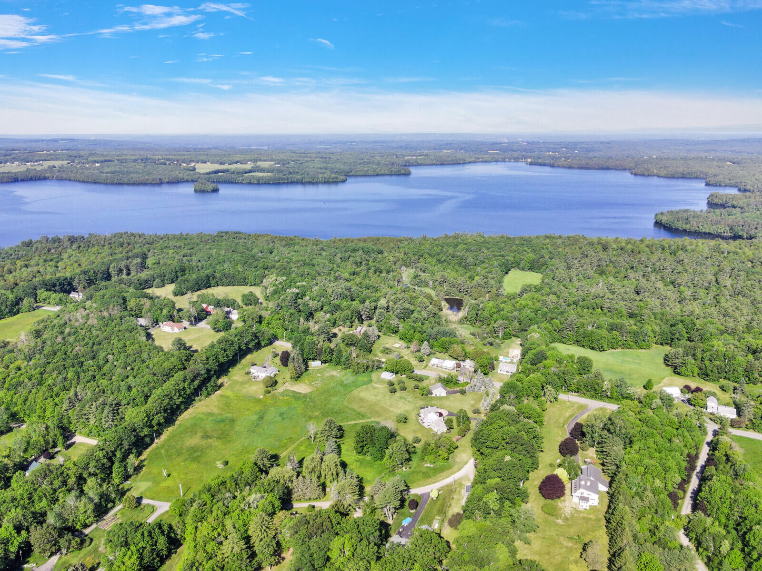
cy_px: 286
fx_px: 528
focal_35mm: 24
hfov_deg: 71.6
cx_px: 381
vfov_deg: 56.8
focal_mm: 4.5
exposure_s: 1/1000
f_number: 2.8
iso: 200
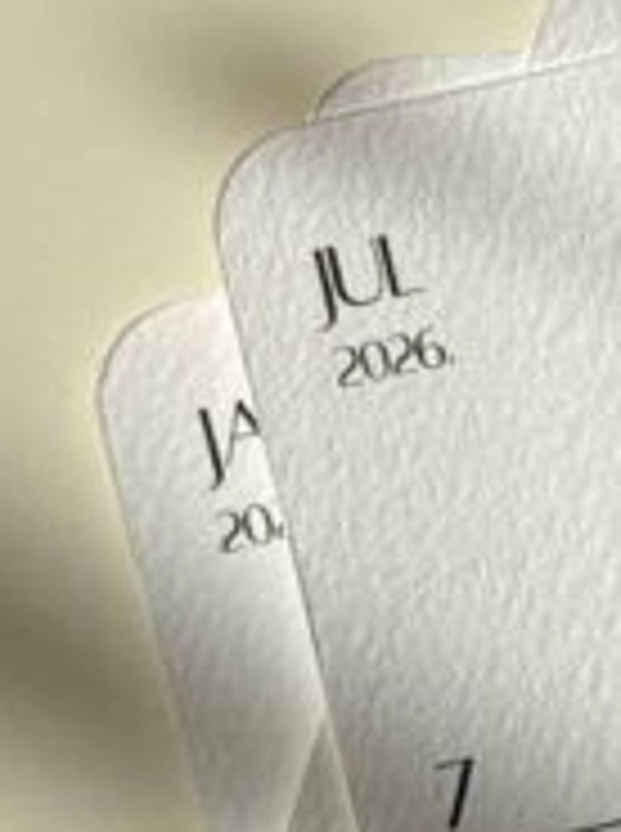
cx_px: 824
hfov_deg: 7.0
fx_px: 4993
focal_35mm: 208
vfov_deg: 9.5
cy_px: 486
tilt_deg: -79.9
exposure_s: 1/1795
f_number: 1.78
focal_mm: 6.76
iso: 64
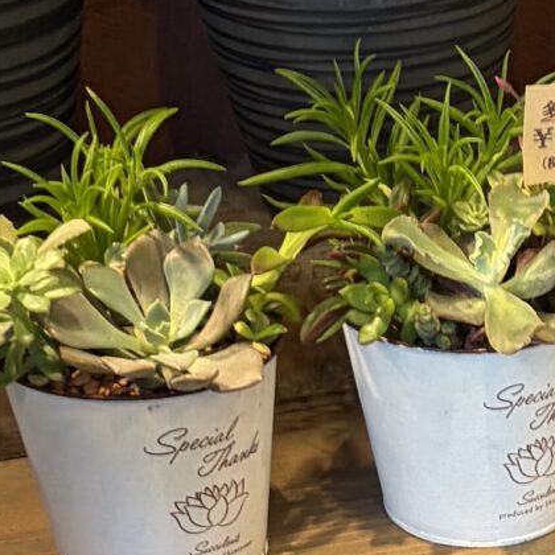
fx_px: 2540
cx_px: 990
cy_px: 712
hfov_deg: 11.6
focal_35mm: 140
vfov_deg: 12.1
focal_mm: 5.96
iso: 80
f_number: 1.6
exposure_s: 1/50
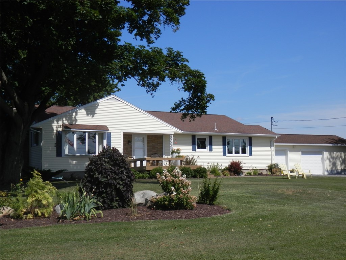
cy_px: 130
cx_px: 173
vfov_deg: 32.2
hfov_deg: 42.1
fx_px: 450
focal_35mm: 45
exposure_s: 1/160
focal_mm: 8
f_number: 10.8
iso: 80
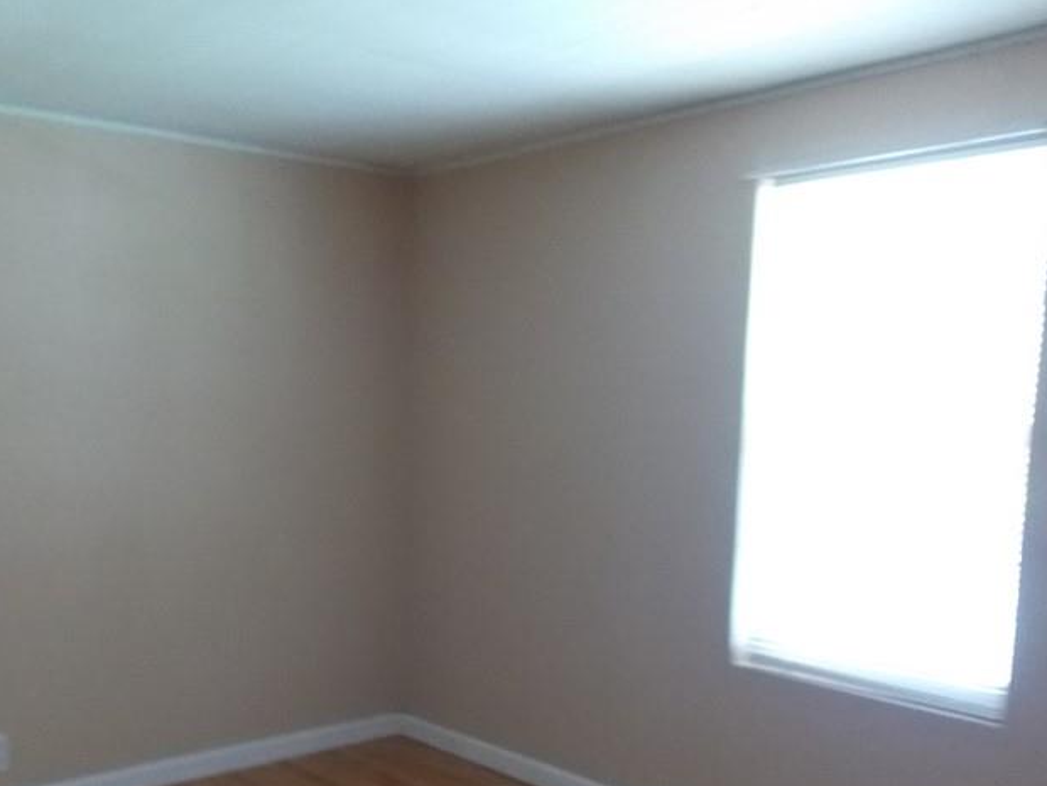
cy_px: 561
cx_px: 454
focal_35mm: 38
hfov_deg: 48.8
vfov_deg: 37.1
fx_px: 1149
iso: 400
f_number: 3.1
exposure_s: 1/8
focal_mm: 4
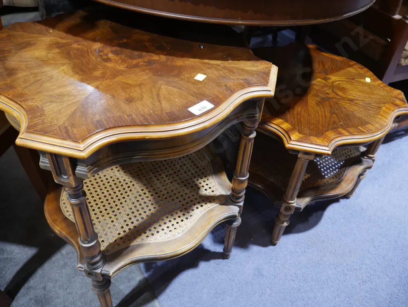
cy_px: 154
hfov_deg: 63.4
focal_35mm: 28
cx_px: 204
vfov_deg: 49.8
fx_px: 330
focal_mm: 14
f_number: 4
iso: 1000
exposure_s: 1/60
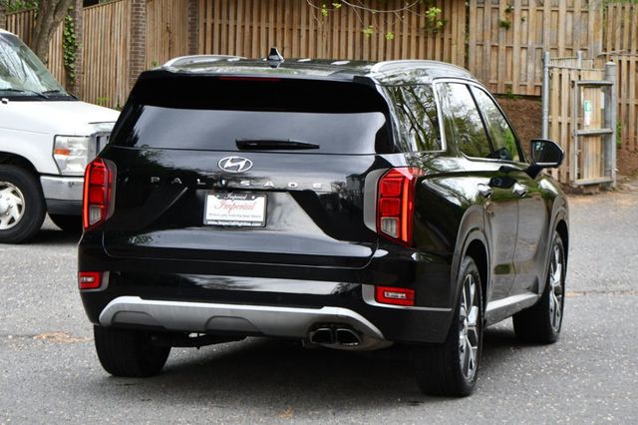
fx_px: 2125
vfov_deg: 11.4
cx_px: 319
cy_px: 212
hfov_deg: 17.1
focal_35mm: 120
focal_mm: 80
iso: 360
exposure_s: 1/250
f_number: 5.6
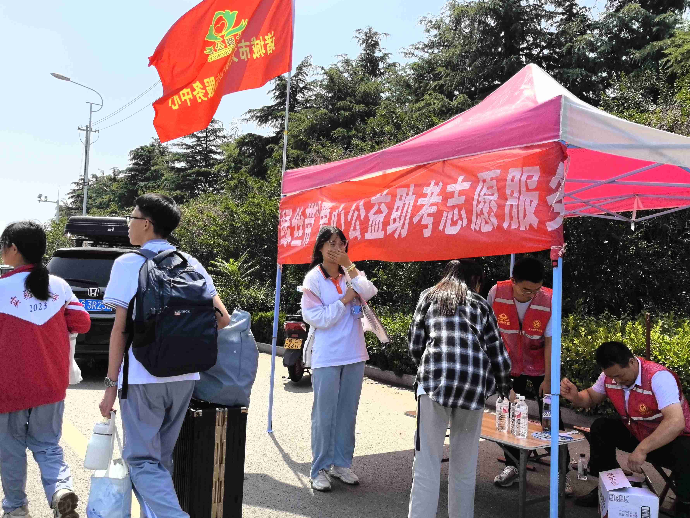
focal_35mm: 31
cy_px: 269
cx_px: 338
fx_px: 618
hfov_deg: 58.3
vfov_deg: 45.4
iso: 50
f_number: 1.4
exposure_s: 1/10000
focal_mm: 5.75
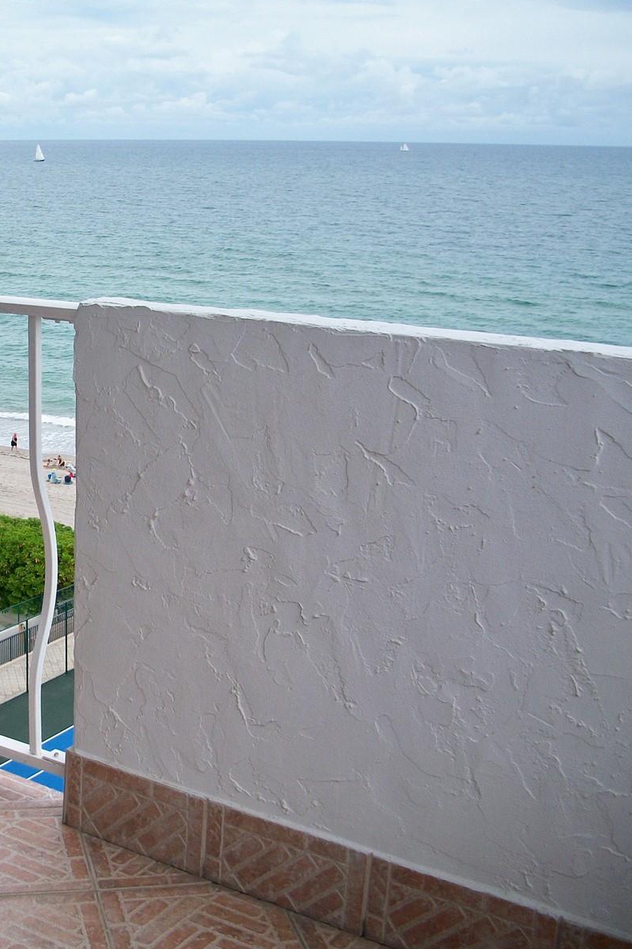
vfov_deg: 40.4
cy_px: 474
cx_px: 10
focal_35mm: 49
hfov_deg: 26.2
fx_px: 1291
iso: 80
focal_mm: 6.3
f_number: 3.1
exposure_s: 1/500
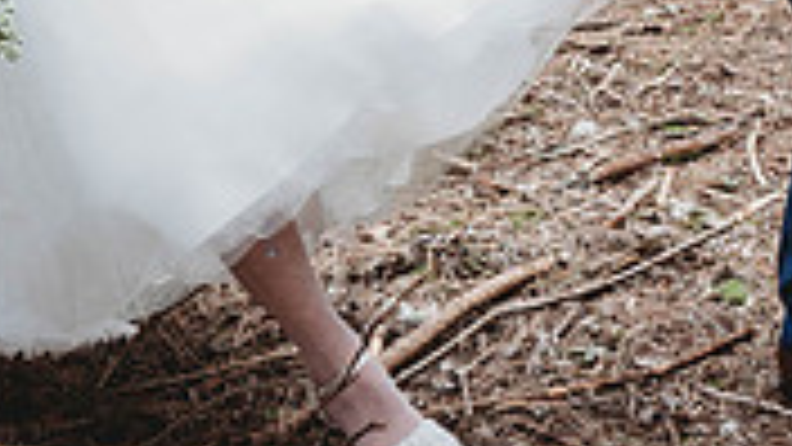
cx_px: 554
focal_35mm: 121
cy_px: -349
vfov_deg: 9.5
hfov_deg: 17.7
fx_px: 2541
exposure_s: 1/200
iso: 800
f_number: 3.5
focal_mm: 35
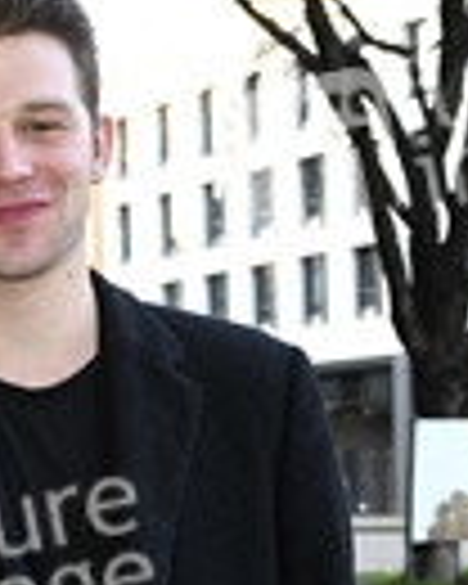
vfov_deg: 18.4
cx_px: 54
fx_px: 1645
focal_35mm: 95
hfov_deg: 16.0
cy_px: 810
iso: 640
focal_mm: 33
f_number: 4.8
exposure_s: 1/125
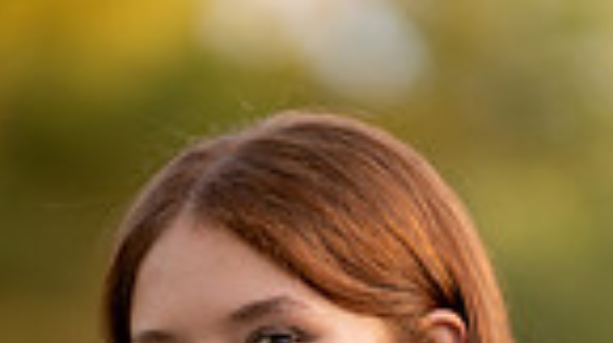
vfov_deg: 4.2
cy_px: 919
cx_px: 228
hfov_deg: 7.8
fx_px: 4495
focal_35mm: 277
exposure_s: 1/1000
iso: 100
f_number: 1.2
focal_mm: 85
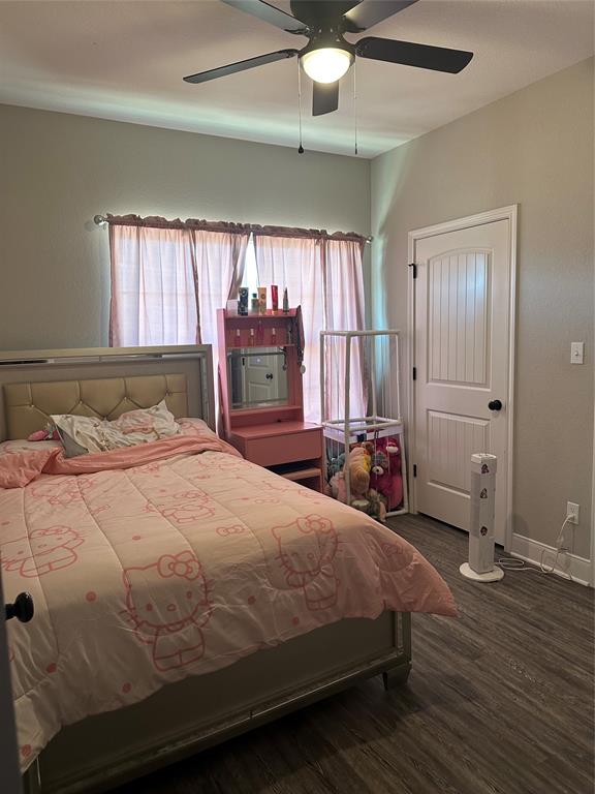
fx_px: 550
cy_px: 397
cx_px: 298
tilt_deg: -7.8
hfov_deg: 56.8
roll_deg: +0.8
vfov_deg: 71.6
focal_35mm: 24
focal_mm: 6.86
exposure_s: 1/60
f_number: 1.78
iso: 200
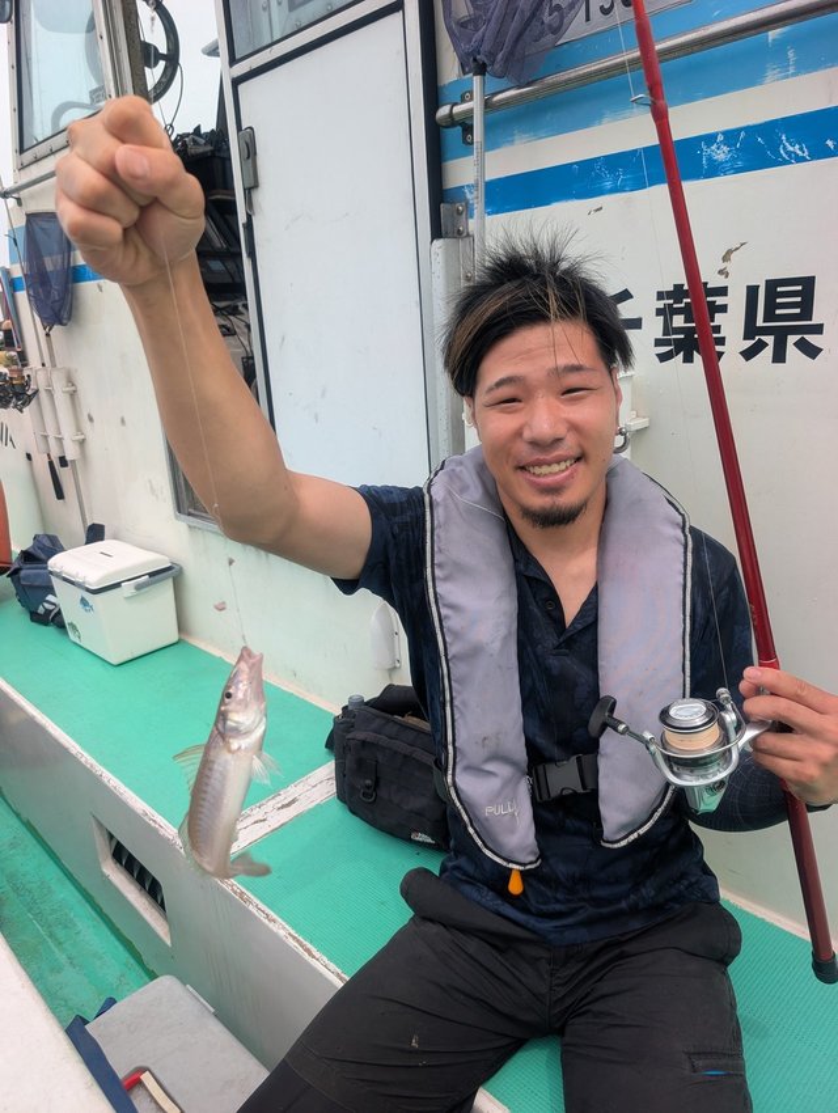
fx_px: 773
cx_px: 419
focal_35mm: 24
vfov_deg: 71.5
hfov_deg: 56.9
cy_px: 556
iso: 22
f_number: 1.68
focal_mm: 6.9
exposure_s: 1/696
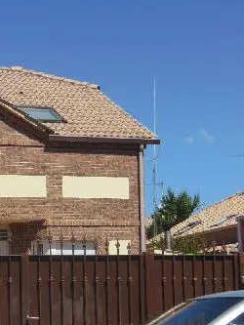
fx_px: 939
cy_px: 224
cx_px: 33
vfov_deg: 19.6
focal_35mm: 100
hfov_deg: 14.7
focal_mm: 9.3
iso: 125
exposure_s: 1/1000
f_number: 4.7
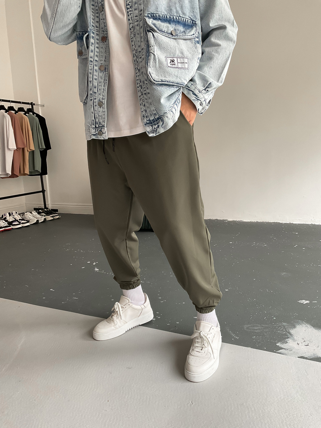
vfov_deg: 61.7
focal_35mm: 29
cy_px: 214
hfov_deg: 48.2
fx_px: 359
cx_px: 160
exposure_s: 1/90
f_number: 1.8
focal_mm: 3
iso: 64
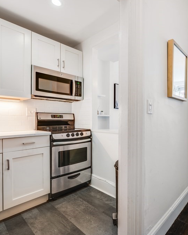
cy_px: 117
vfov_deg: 80.4
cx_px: 137
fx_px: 139
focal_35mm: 20
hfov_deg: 64.8
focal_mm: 14
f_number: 8
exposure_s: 1/40
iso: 100
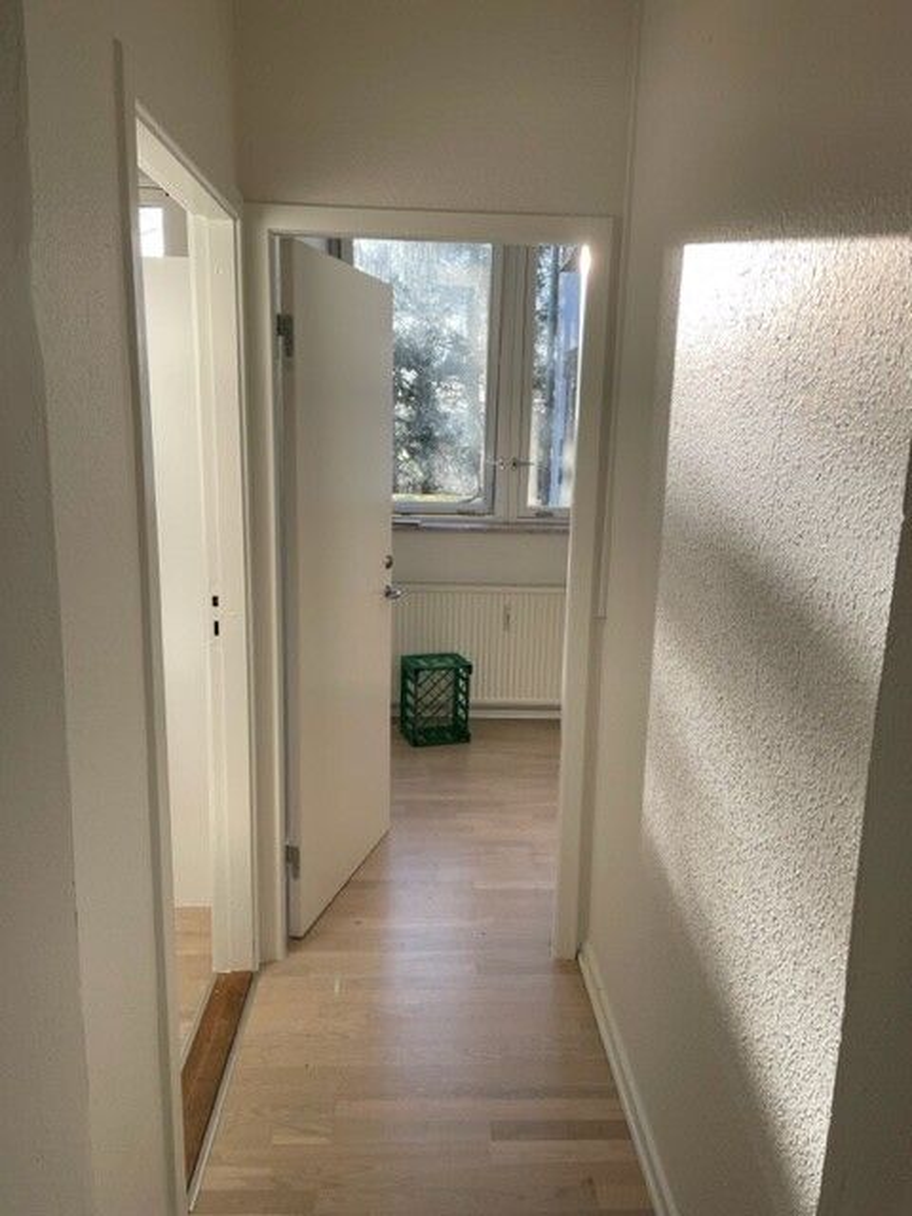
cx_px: 456
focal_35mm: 26
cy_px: 608
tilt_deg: -13.4
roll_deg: -1.1
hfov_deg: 53.1
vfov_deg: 67.3
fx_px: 913
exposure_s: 1/301
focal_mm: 4.2
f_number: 1.6
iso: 32
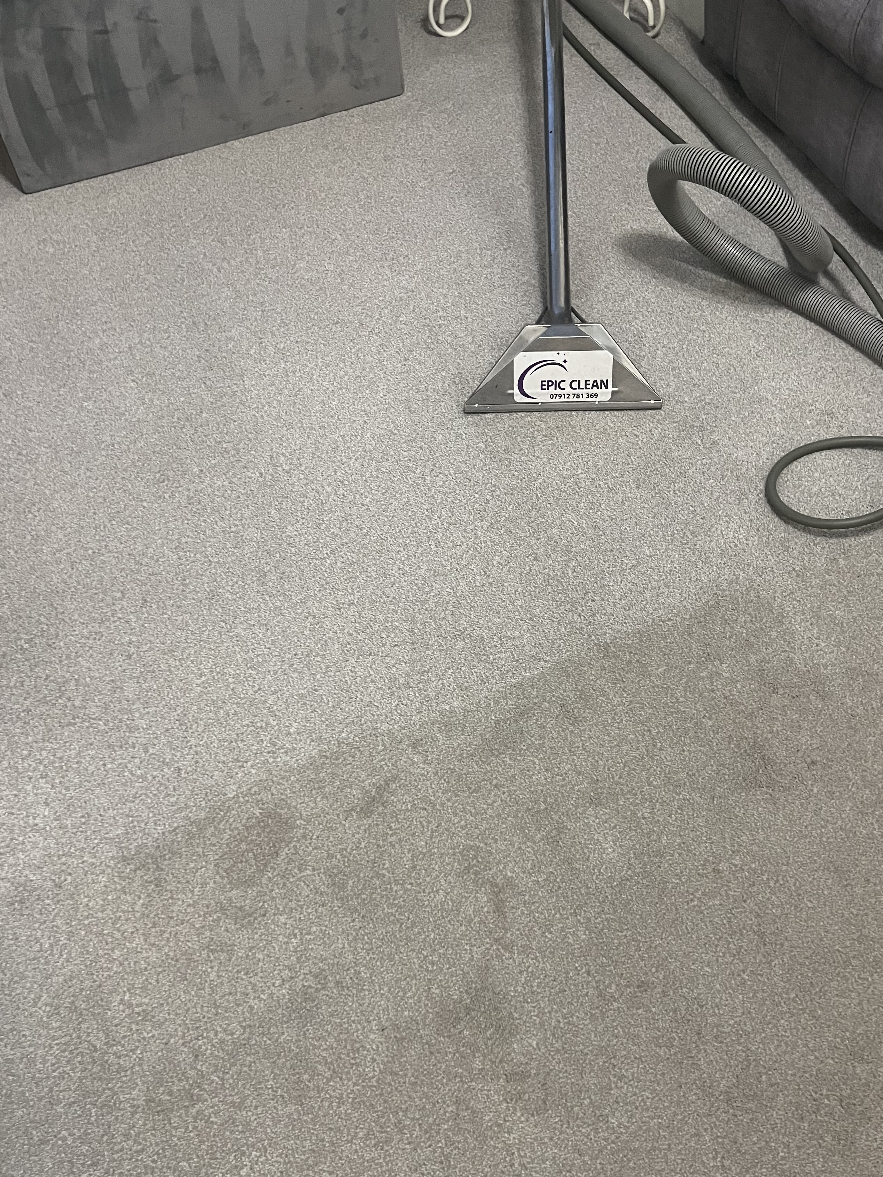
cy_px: 701
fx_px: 1054
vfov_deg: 57.9
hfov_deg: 45.4
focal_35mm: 31
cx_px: 476
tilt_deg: -56.7
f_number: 1.6
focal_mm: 5.1
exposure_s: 1/50
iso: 500
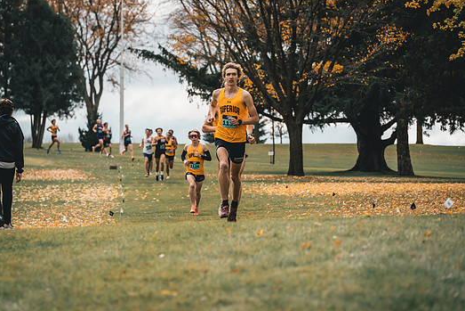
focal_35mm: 215
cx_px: 212
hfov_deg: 9.6
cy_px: 142
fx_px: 2778
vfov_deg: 6.4
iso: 400
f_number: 6.3
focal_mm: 182
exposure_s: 1/1250
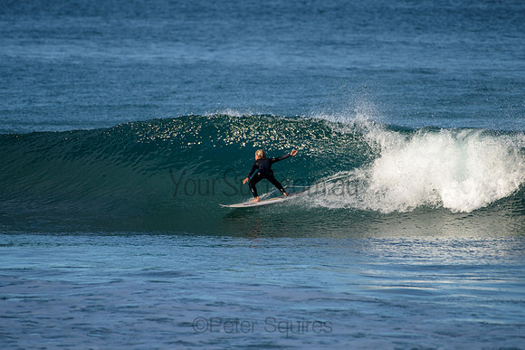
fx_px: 8945
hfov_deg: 3.4
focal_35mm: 613
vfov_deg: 2.2
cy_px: 170
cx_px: 270
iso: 400
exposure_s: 1/2000
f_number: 5.6
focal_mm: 500
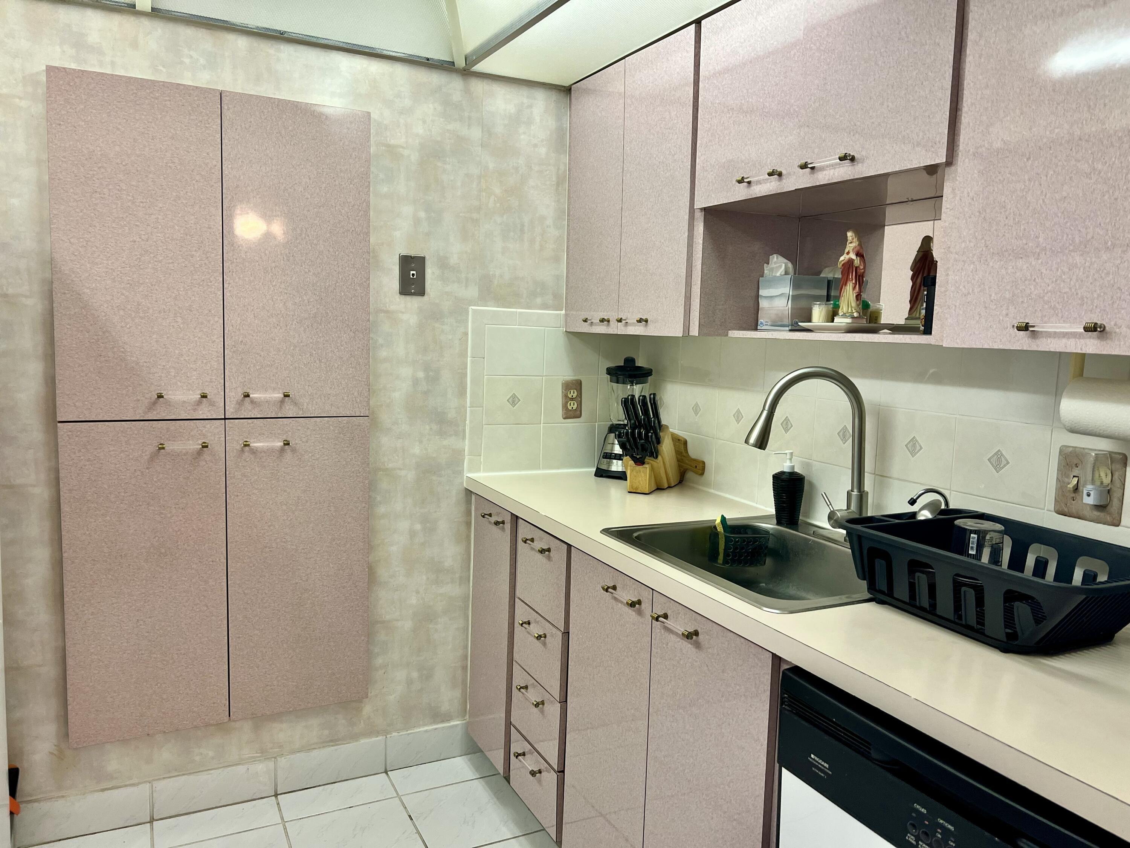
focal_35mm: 26
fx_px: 849
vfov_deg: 53.1
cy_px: 424
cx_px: 565
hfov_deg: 67.3
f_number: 1.5
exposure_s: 1/120
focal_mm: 5.7
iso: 125
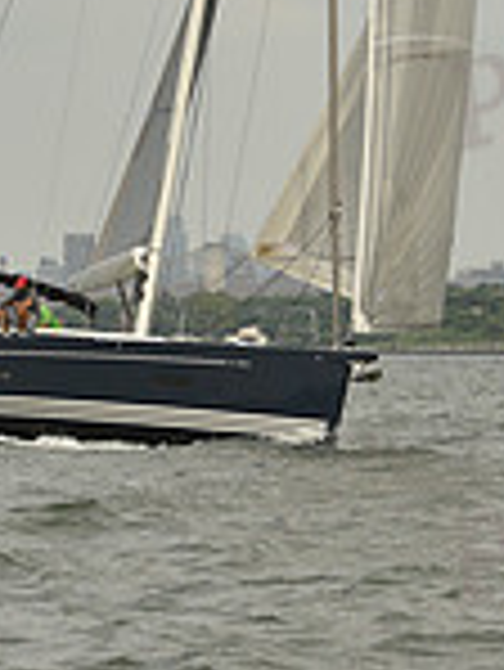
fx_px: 6901
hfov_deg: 4.2
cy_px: -135
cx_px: 218
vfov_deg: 5.5
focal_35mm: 356
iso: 250
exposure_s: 1/640
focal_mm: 95
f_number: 11
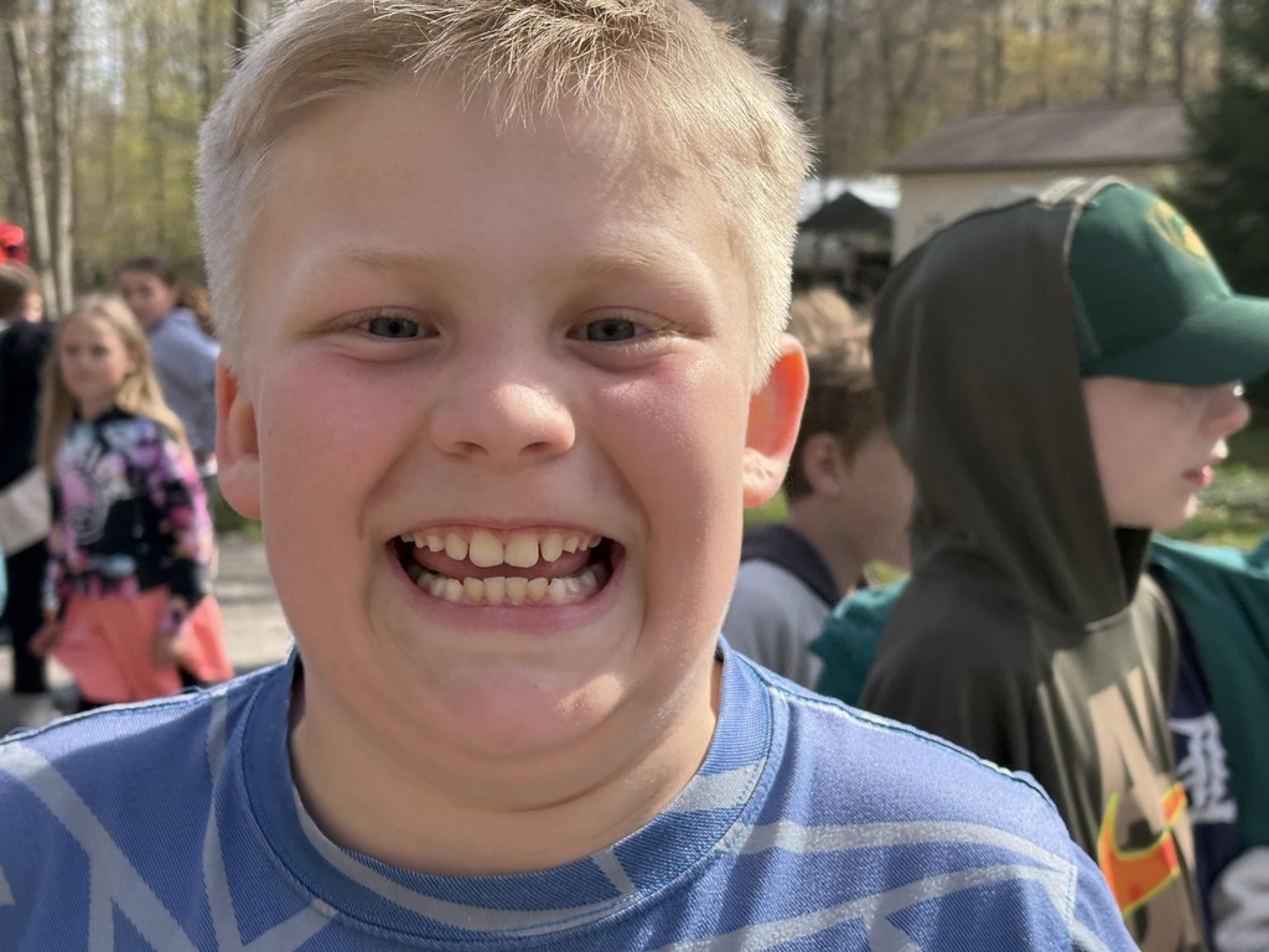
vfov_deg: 28.0
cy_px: 476
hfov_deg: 36.8
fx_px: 1906
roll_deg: +1.4
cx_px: 634
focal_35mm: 52
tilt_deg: -6.6
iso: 50
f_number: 1.6
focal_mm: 5.96
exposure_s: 1/1957
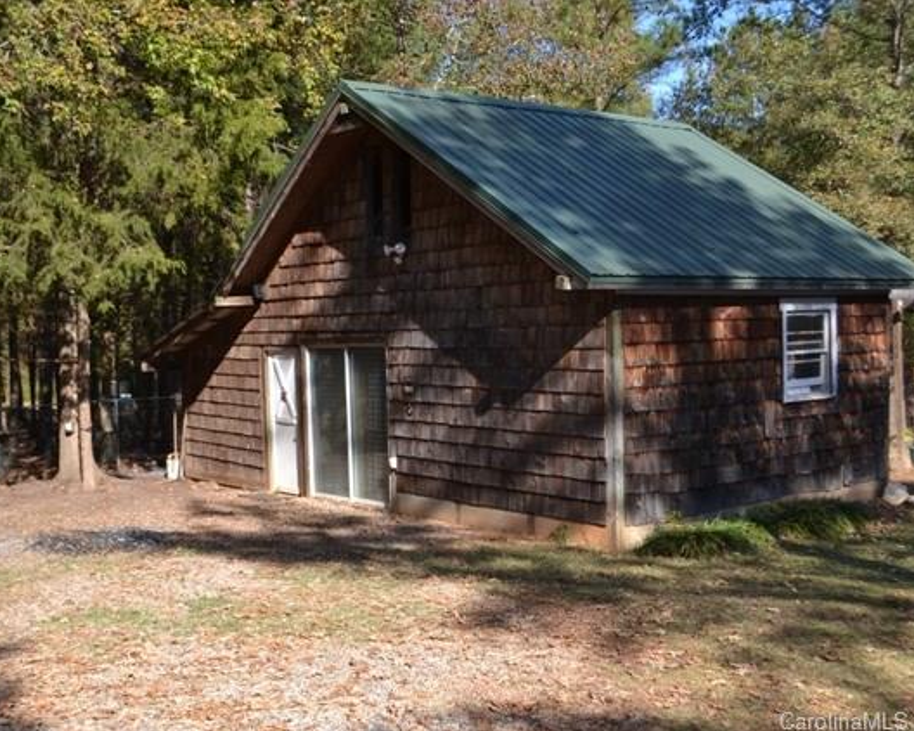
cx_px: 424
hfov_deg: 44.8
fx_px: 1109
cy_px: 368
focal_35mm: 41
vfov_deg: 36.5
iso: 100
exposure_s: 1/200
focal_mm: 24
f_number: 5.6
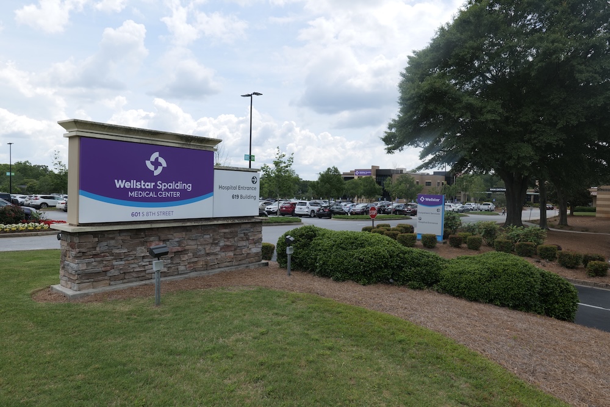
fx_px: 407
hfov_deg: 73.7
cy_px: 204
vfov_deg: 53.1
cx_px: 305
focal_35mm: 24
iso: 125
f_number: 9
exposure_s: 1/125
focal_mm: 24
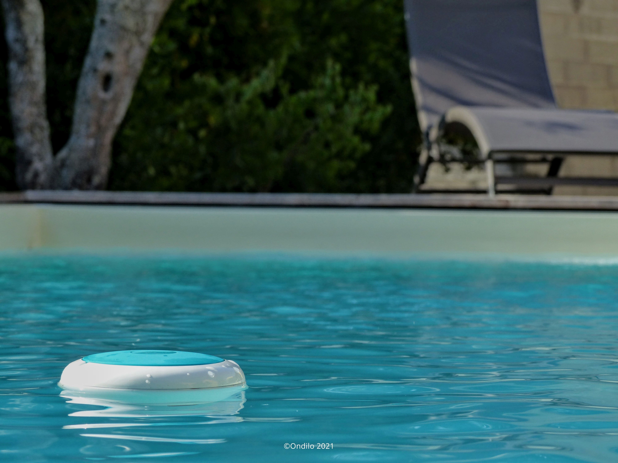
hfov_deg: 17.3
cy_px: 232
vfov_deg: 13.0
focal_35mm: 114
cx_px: 309
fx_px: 2035
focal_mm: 20.5
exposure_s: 1/500
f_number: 4
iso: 160
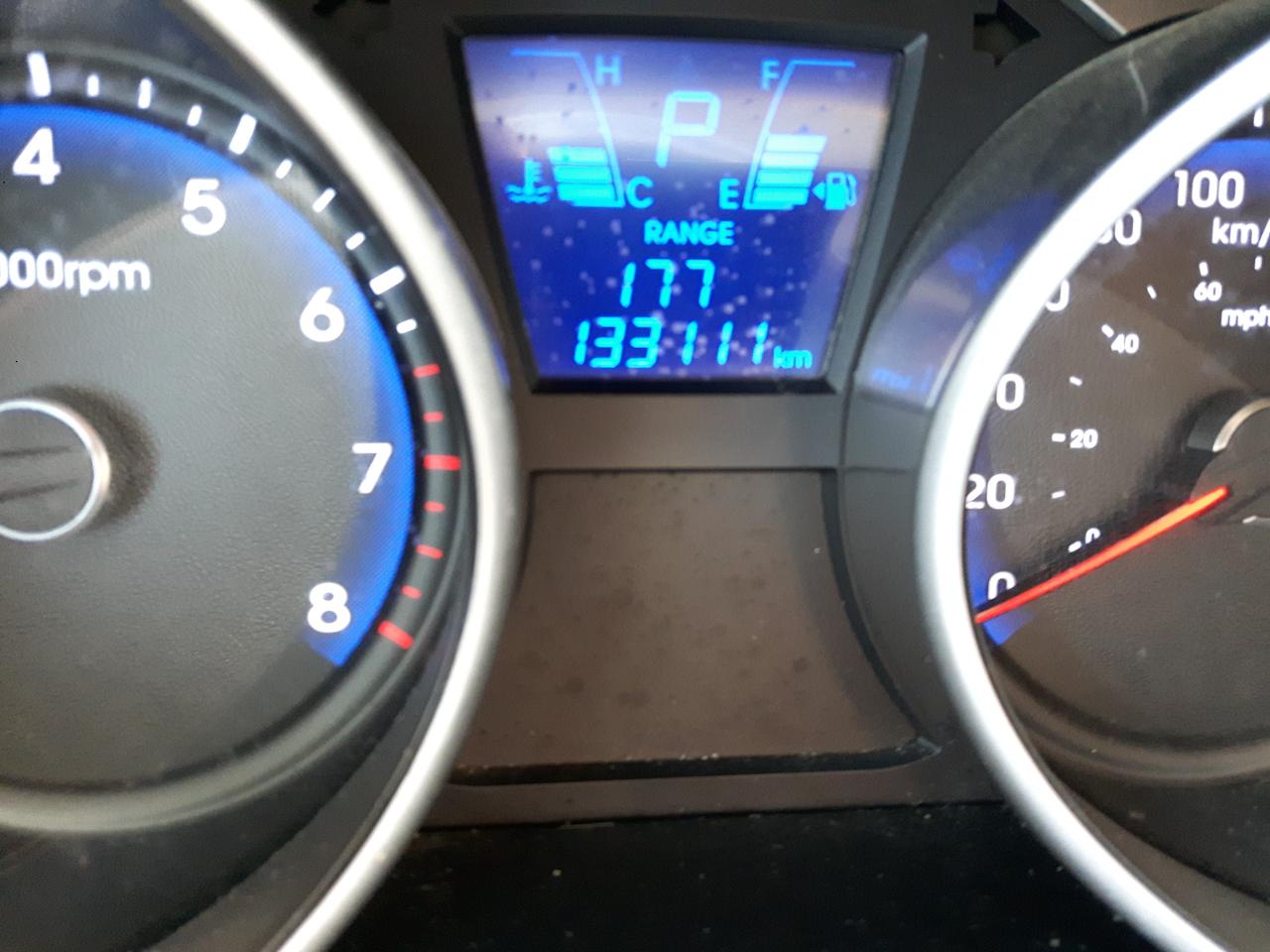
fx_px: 1137
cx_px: 635
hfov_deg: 58.4
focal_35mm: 31
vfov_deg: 45.4
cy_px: 476
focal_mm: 3.7
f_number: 1.9
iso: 320
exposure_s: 1/17
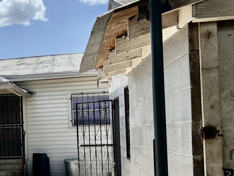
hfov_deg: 26.7
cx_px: -42
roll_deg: +2.5
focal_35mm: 65
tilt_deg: +1.2
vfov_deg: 22.4
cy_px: 132
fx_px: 439
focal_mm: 5.96
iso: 50
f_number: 1.6
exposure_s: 1/3937
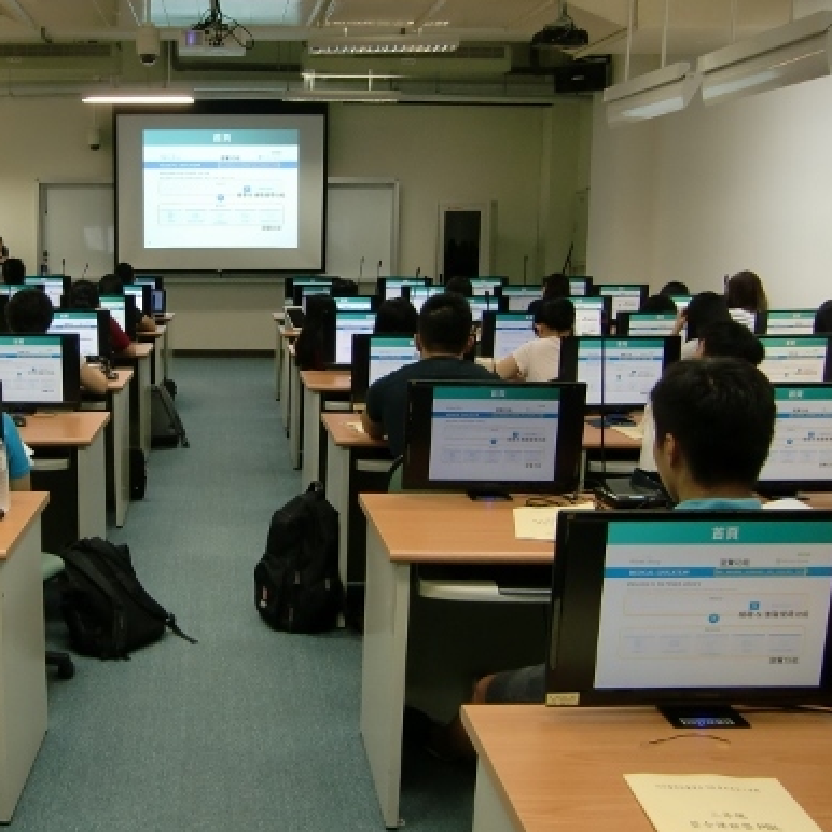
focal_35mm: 41
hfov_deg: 39.7
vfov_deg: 40.9
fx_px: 1115
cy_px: 431
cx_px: 196
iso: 160
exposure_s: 1/60
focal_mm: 4.9
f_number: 2.6
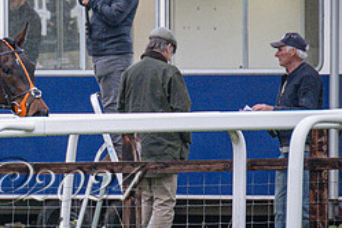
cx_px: 19
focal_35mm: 1463
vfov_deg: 0.9
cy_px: 99
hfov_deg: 1.4
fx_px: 13897
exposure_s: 1/1000
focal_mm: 280
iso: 1600
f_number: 4
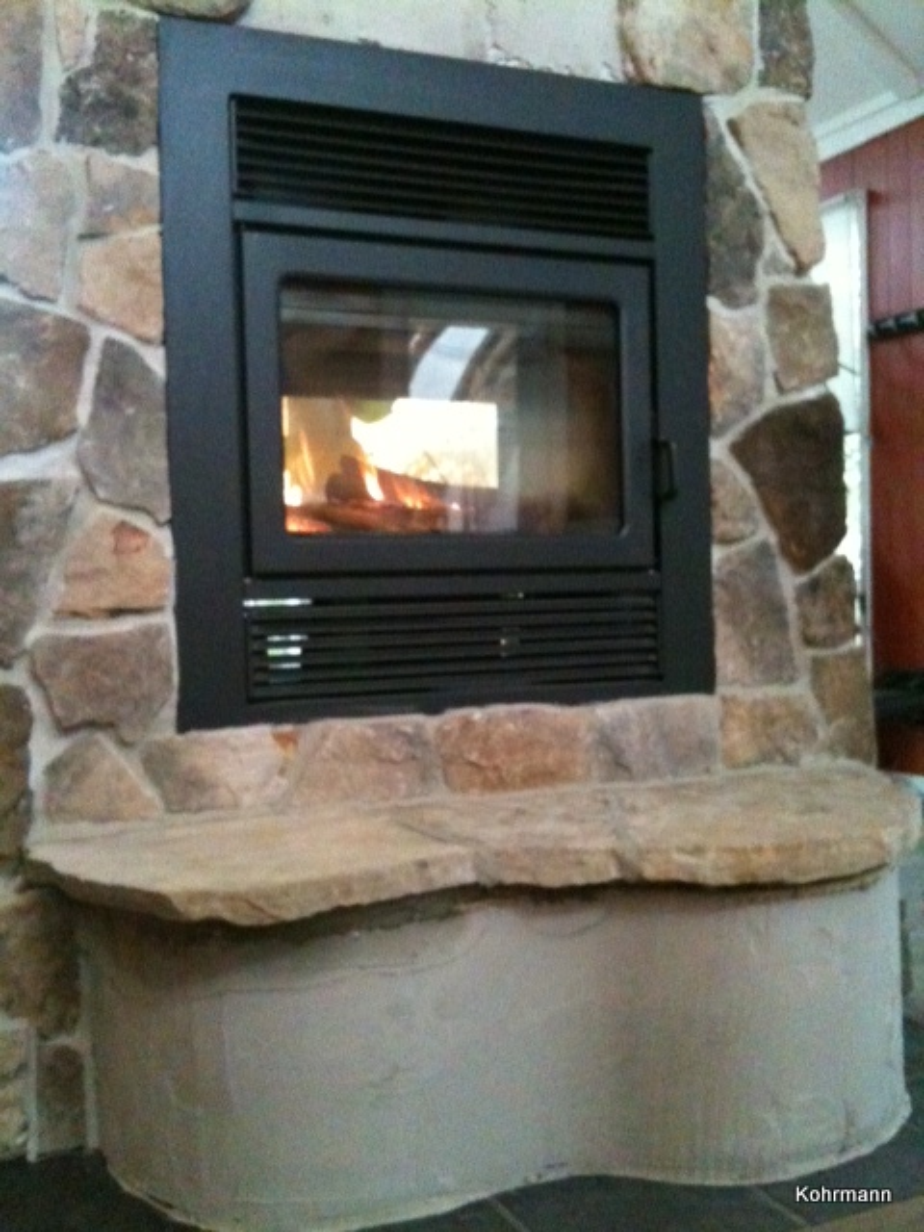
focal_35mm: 35
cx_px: 462
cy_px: 616
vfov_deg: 52.6
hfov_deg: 40.7
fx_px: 1246
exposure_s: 1/10
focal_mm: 3.85
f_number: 2.8
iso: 800
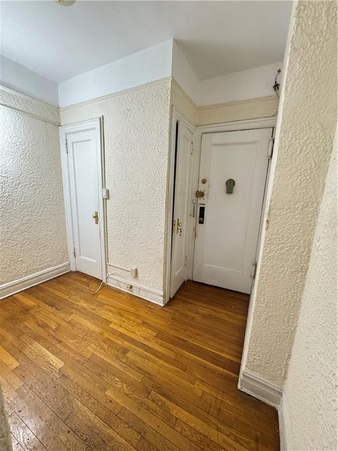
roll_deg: -1.8
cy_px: 226
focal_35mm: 14
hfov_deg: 85.7
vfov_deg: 102.1
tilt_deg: -12.0
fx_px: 182
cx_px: 169
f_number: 2.2
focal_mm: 2.22
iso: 200
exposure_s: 1/60
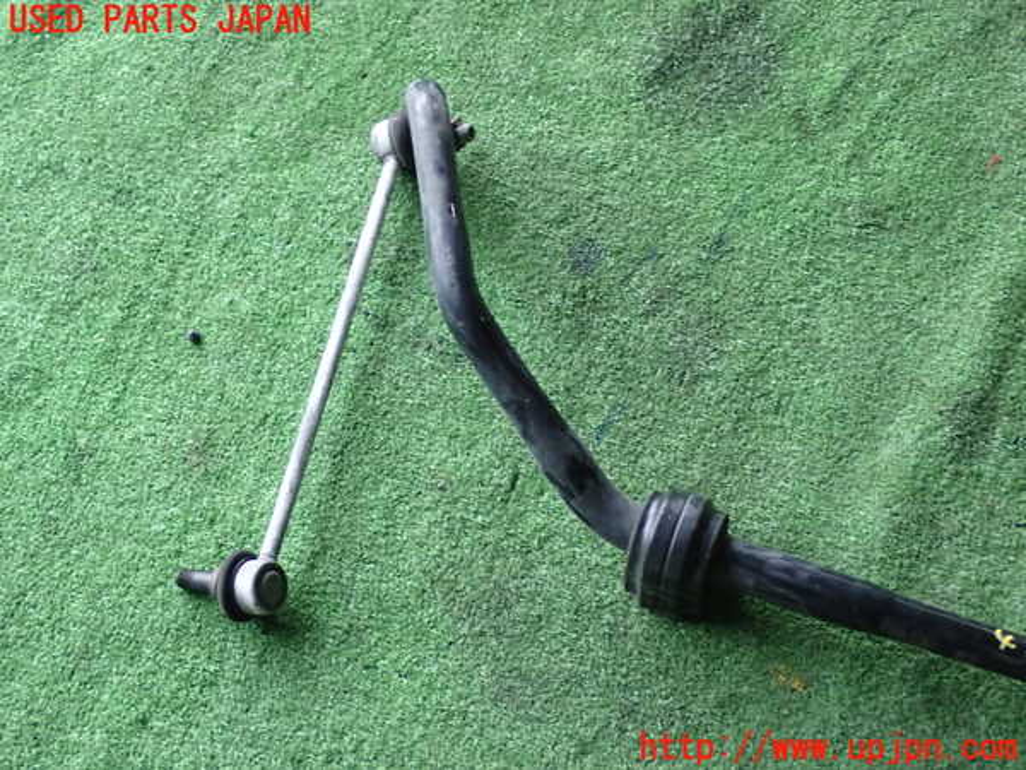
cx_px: 513
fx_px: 1986
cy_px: 385
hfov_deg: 29.0
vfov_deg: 21.9
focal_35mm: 67
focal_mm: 11.88
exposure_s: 1/60
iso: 500
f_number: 3.8
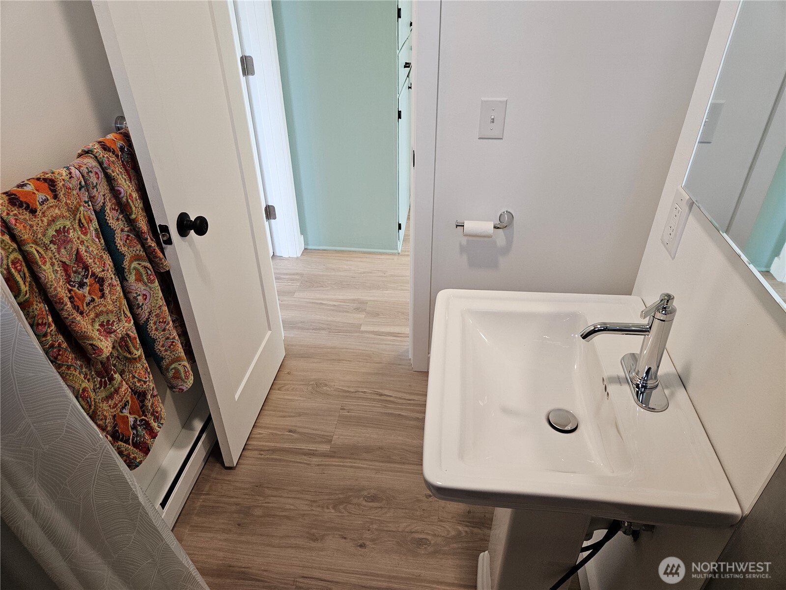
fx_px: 522
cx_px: 393
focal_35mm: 23
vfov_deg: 58.9
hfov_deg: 73.9
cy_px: 295
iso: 200
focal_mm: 5.4
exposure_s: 1/120
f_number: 1.8
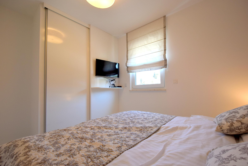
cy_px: 83
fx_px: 103
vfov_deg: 77.3
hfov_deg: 100.4
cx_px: 124
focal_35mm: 15
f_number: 5.6
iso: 400
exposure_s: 1/125
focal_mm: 10
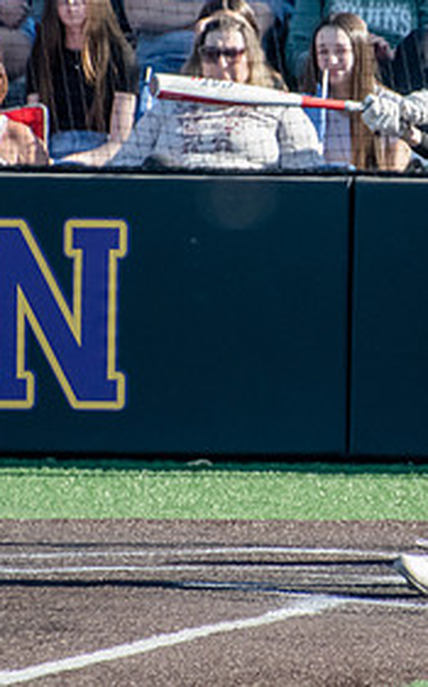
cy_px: 216
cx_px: 325
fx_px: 20694
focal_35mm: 1106
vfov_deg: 1.9
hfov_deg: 1.2
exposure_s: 1/2500
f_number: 6.3
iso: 2500
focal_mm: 350
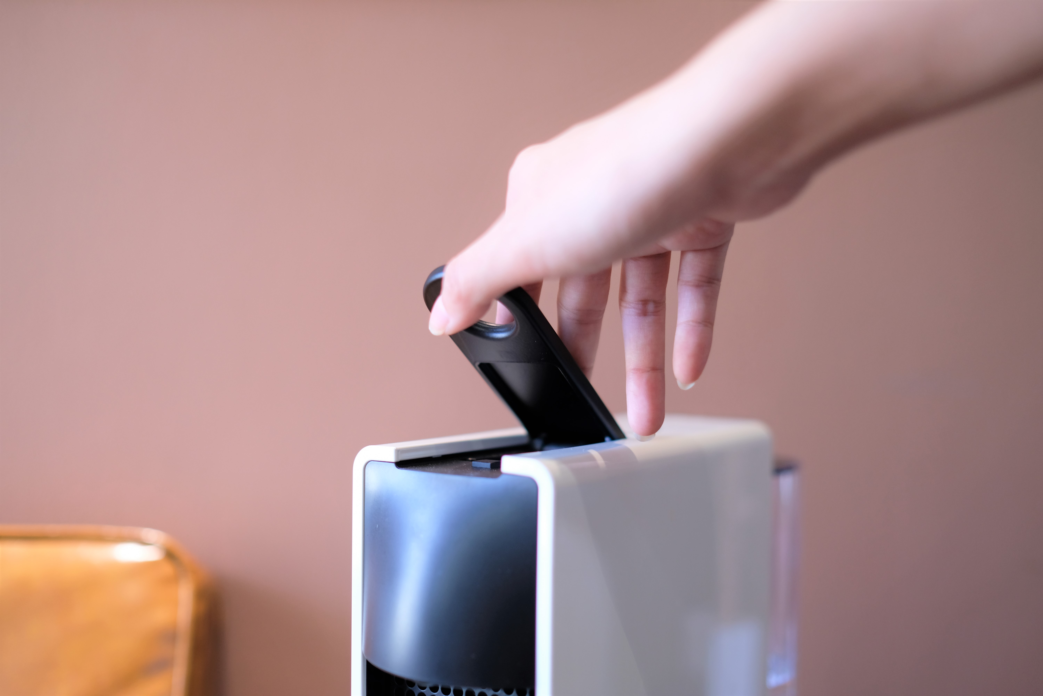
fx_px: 1014
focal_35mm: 35
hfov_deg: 54.4
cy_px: 348
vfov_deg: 37.9
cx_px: 522
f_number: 1.4
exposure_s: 1/60
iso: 320
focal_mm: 23
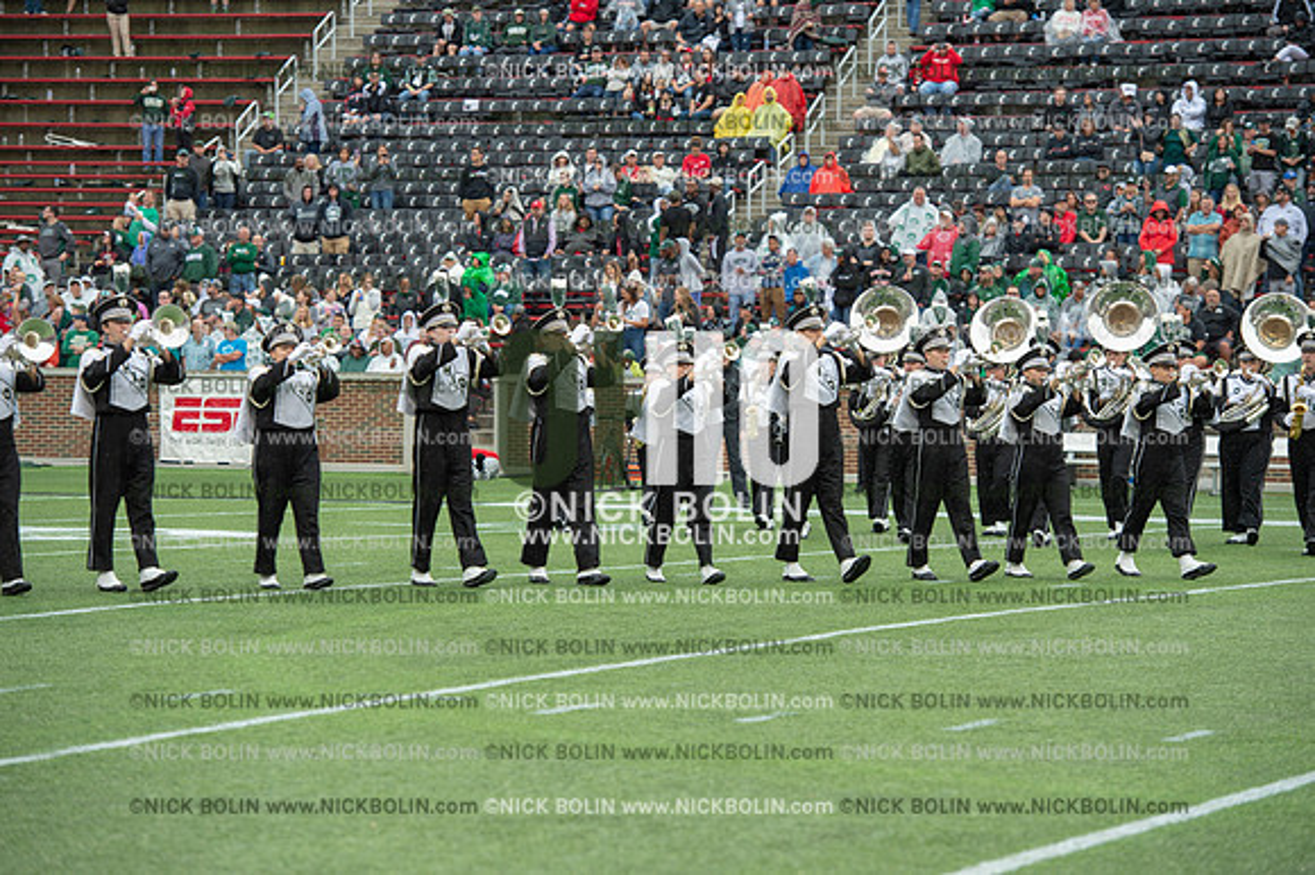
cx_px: 658
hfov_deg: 15.2
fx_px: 4928
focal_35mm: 135
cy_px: 438
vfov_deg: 10.1
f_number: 4
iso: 400
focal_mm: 135
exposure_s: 1/500
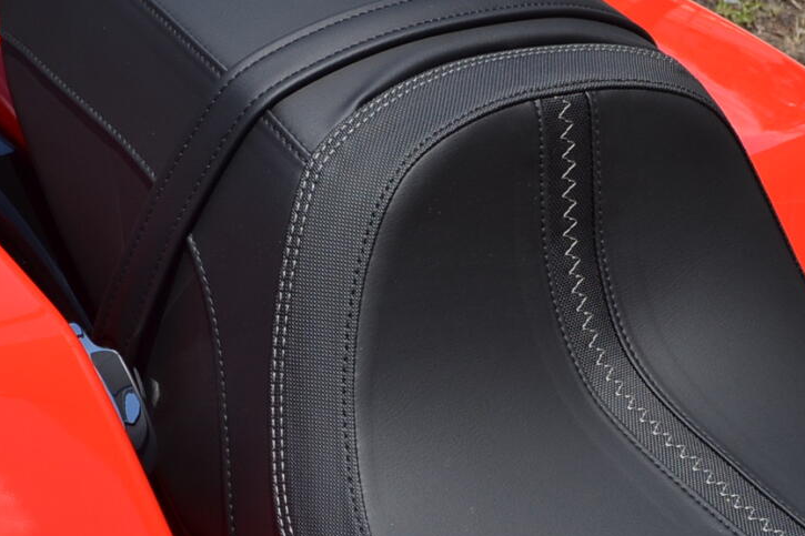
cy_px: 456
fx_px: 2034
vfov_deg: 14.9
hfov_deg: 22.3
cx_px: 308
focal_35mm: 91
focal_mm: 22
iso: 100
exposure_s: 1/320
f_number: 9
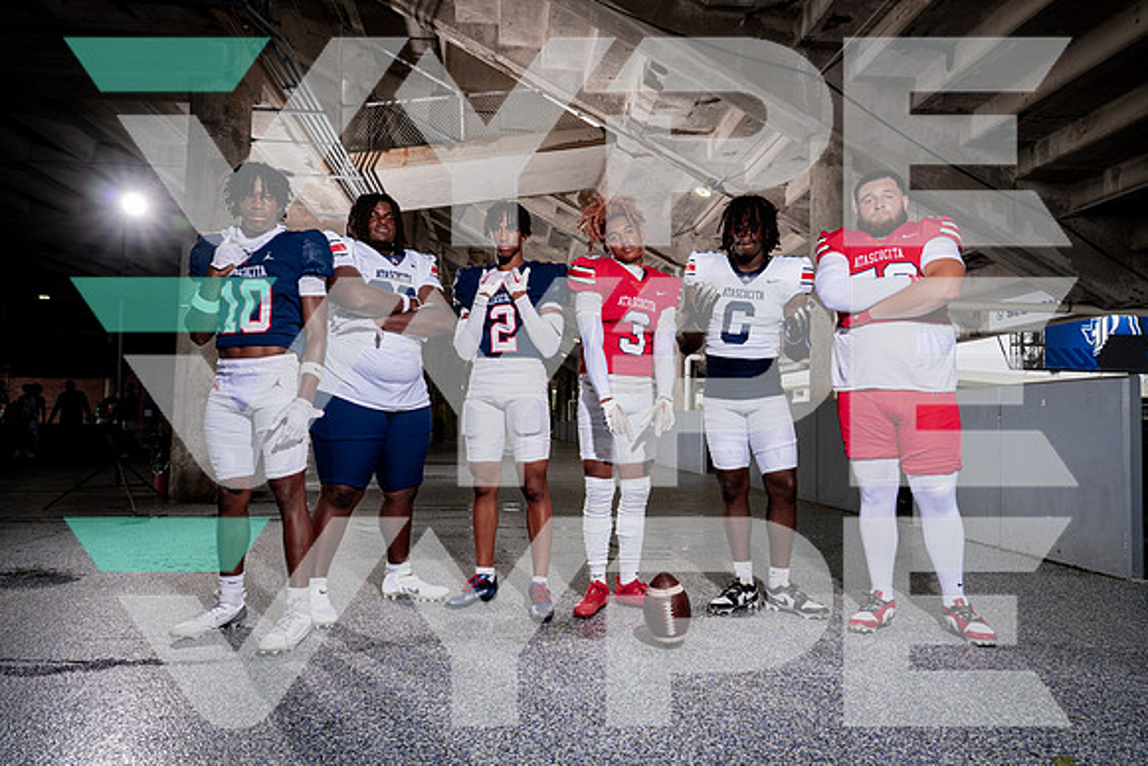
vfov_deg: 52.6
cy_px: 383
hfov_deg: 73.1
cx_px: 574
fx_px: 775
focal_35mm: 24
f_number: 6.3
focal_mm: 24
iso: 320
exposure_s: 1/250
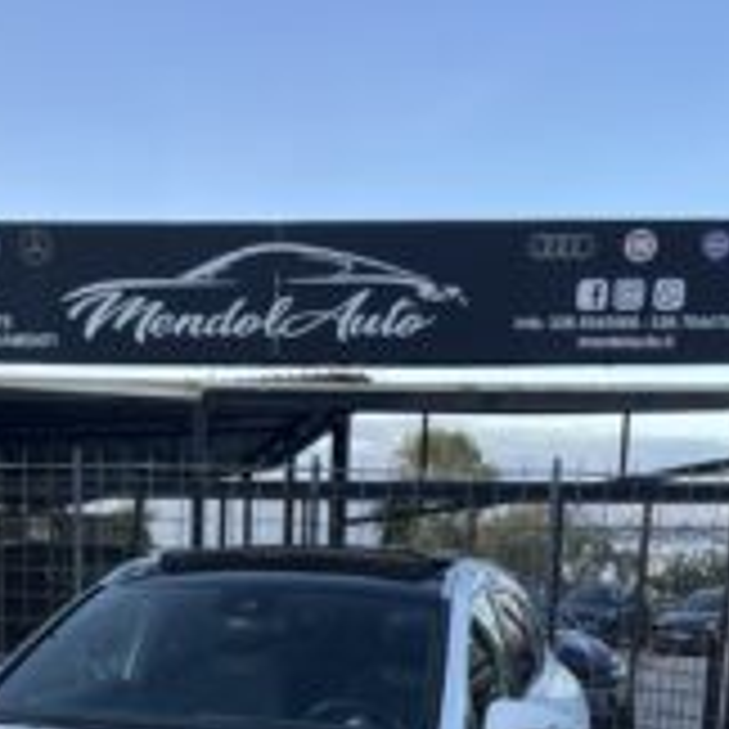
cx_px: 166
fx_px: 1263
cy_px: 799
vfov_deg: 29.2
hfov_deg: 31.5
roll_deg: -0.2
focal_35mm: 53
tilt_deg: -10.5
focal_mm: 5.1
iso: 50
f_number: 1.6
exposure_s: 1/577
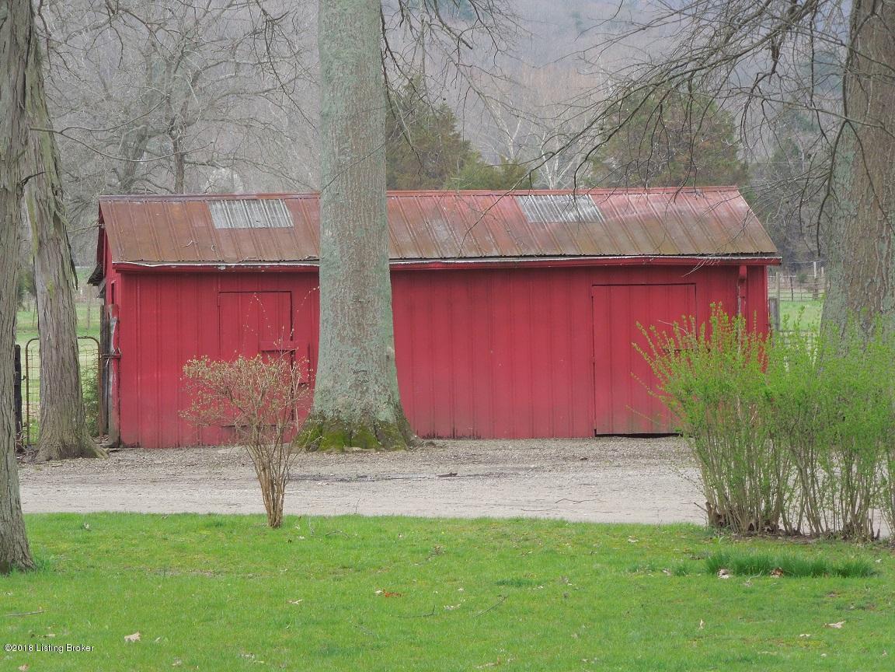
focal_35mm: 170
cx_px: 448
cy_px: 336
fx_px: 4395
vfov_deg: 8.7
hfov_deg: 11.6
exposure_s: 1/100
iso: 200
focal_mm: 30.6
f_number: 5
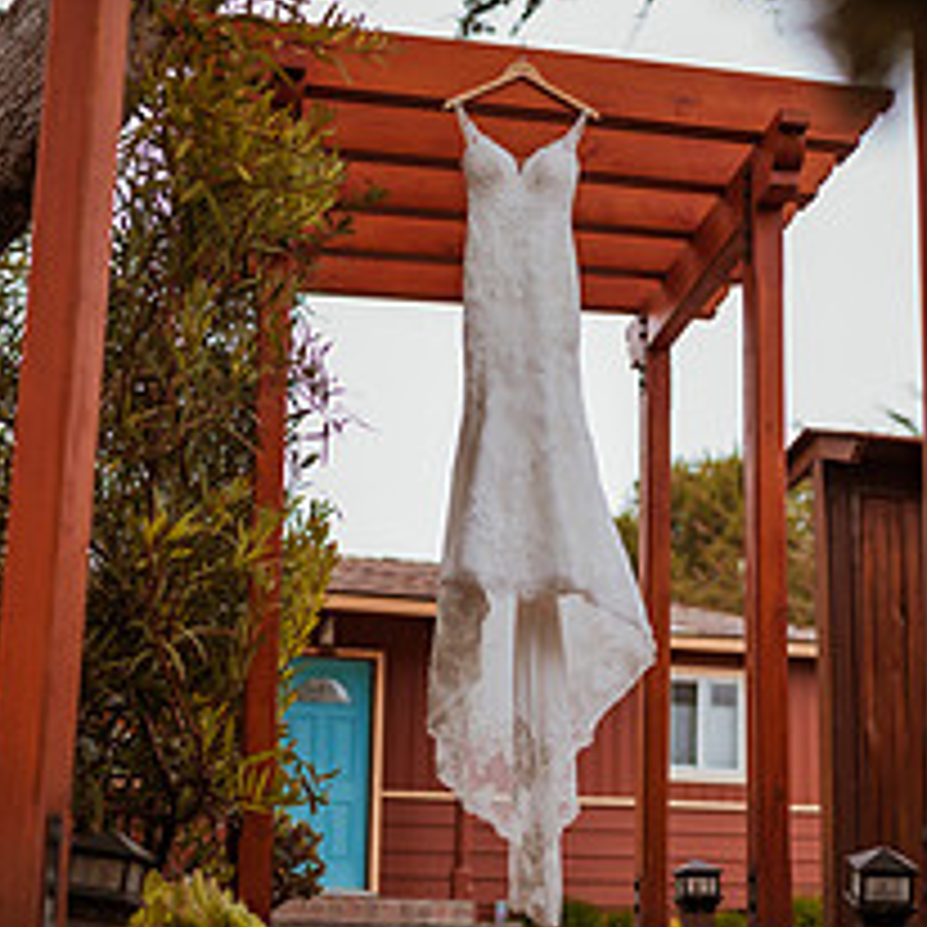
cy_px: 558
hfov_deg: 26.4
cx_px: 551
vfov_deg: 26.4
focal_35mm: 65
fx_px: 1969
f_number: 1.4
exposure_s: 1/2000
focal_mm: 35
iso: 100
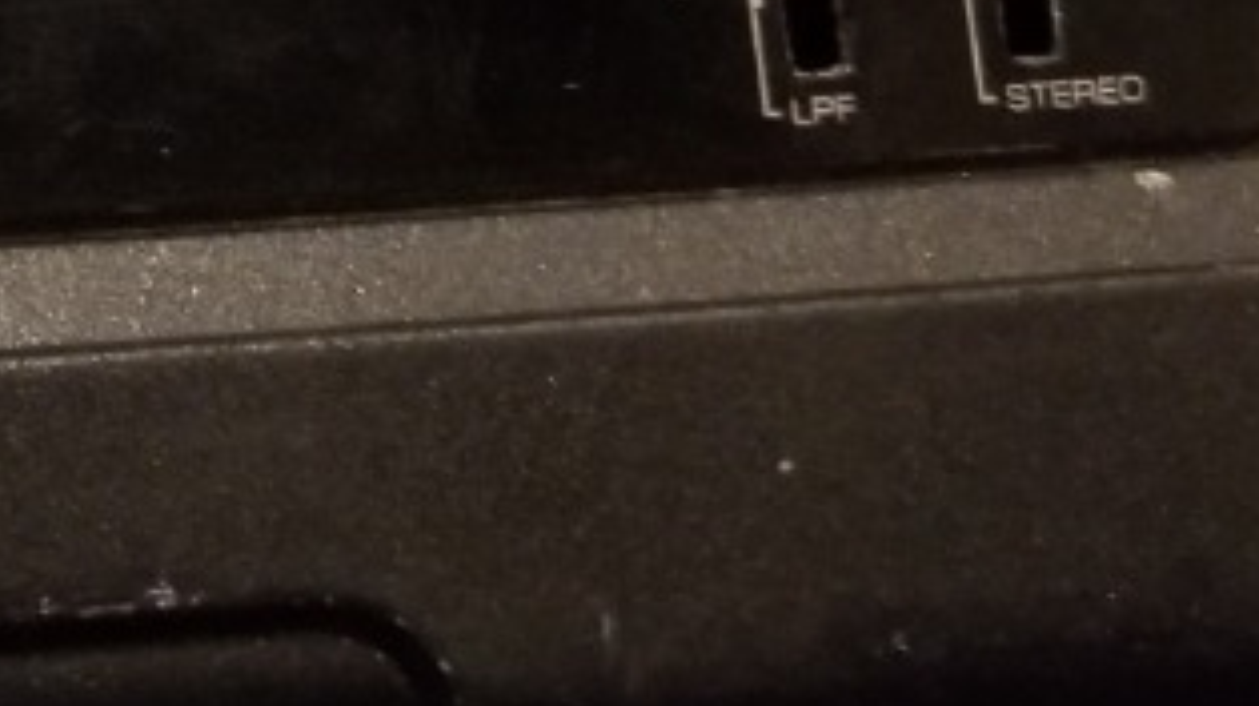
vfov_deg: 8.4
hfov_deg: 14.2
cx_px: -1139
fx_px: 4336
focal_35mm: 130
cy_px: -1083
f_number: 1.7
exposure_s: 1/10
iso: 400
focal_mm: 4.25
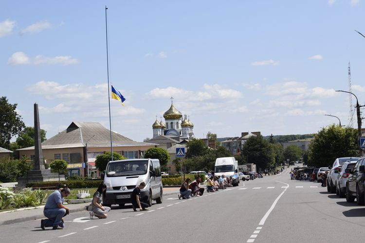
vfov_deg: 16.6
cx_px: 182
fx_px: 836
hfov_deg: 24.6
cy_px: 122
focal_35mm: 82
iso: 200
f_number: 10
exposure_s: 1/400
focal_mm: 55
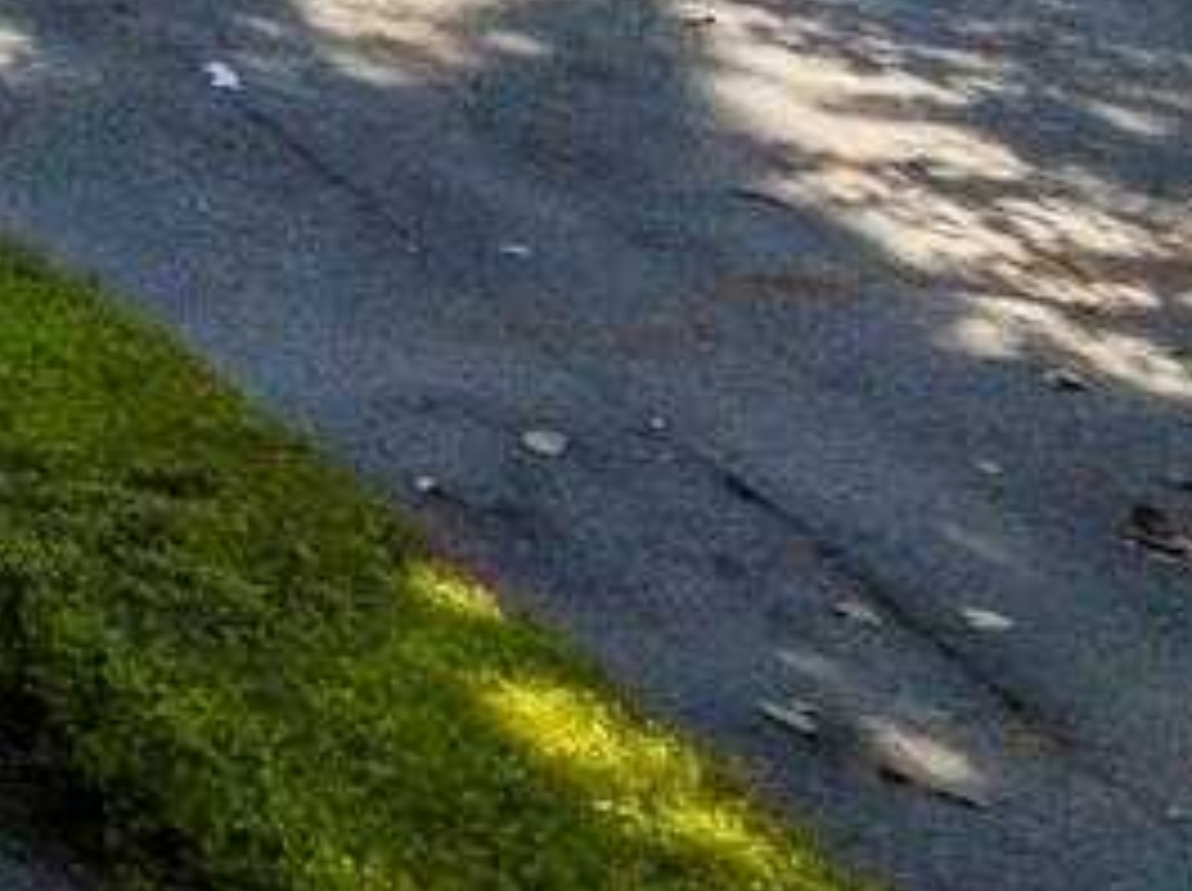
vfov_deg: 9.1
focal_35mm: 145
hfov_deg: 10.1
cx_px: -2380
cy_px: -1300
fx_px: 4986
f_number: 11
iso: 200
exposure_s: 1/240
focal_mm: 12.29
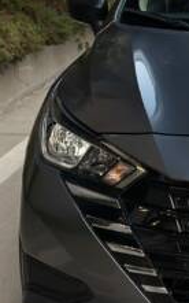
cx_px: 305
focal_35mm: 161
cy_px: 30
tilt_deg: -5.5
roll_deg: +0.1
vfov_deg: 12.9
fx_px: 1328
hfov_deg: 7.9
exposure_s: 1/121
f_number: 1.78
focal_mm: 6.86
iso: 100
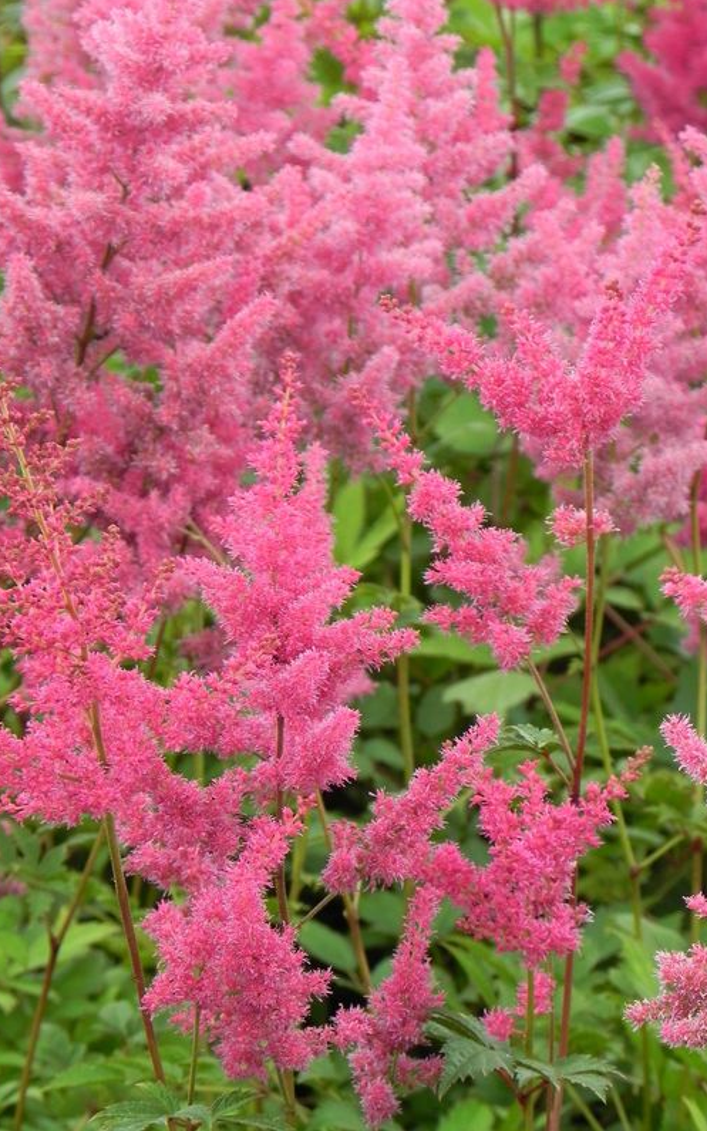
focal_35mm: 226
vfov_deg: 9.3
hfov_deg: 5.8
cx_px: 341
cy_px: 563
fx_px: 6966
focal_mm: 37.7
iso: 160
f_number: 5.6
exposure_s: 1/80
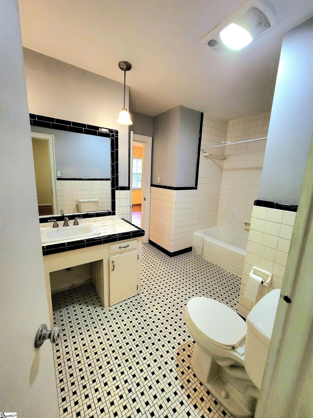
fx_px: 157
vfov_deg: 106.2
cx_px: 156
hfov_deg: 89.9
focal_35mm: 13
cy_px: 209
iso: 320
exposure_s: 1/60.2
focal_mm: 2.2
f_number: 2.2
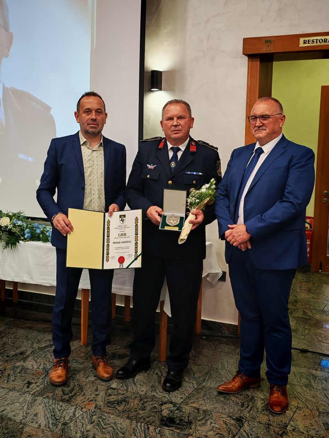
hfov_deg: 32.2
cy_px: 219
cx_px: 164
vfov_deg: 42.1
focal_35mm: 45
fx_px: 570
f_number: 1.9
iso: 500
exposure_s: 1/100
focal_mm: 6.12
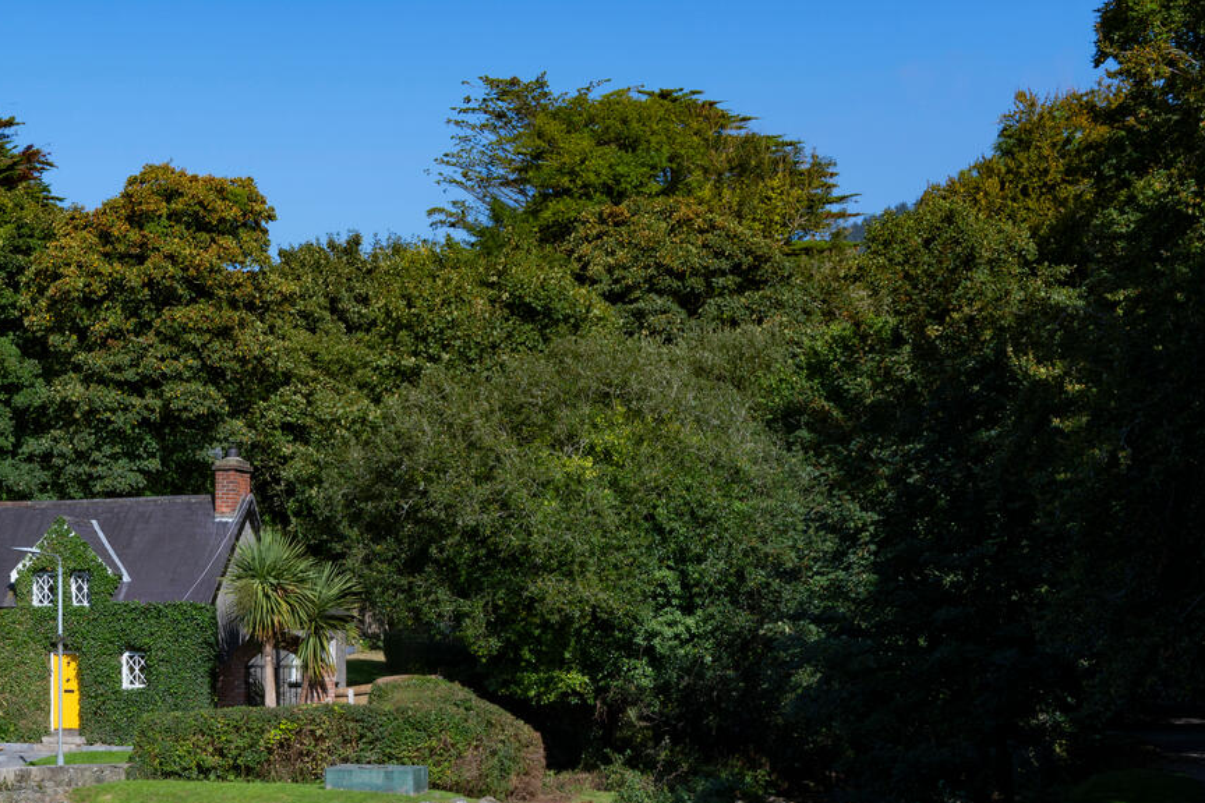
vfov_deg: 16.8
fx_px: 2711
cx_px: -153
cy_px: 615
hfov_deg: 23.4
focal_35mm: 81
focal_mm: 35
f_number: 10
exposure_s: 1/125
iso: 72
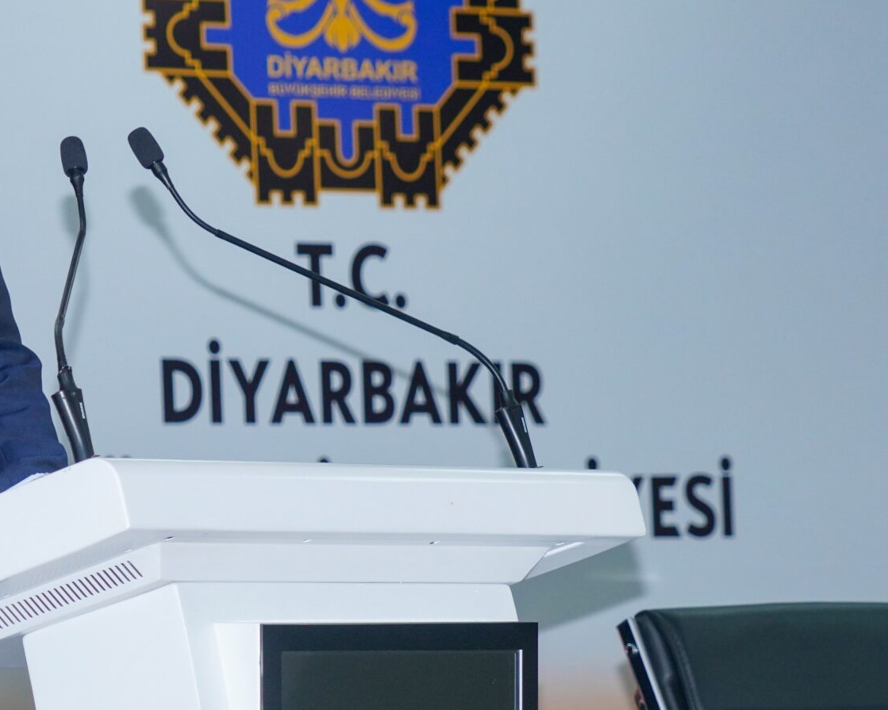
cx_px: 233
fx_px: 6491
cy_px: 397
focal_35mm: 247
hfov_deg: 7.8
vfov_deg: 6.3
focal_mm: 115
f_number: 6.3
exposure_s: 1/200
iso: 800
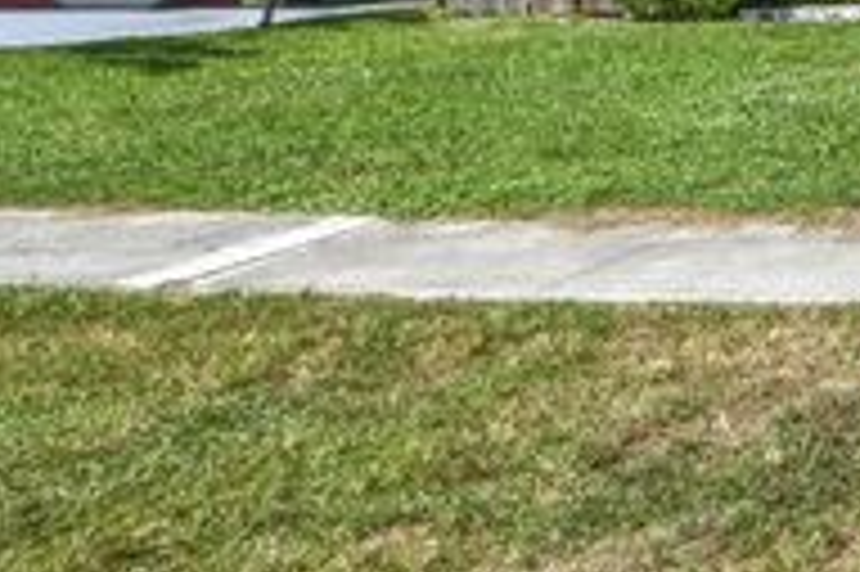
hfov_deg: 25.1
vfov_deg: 25.8
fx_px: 1122
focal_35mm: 47
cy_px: -99
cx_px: 1423
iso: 400
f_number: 9
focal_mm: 14
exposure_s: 1/5000
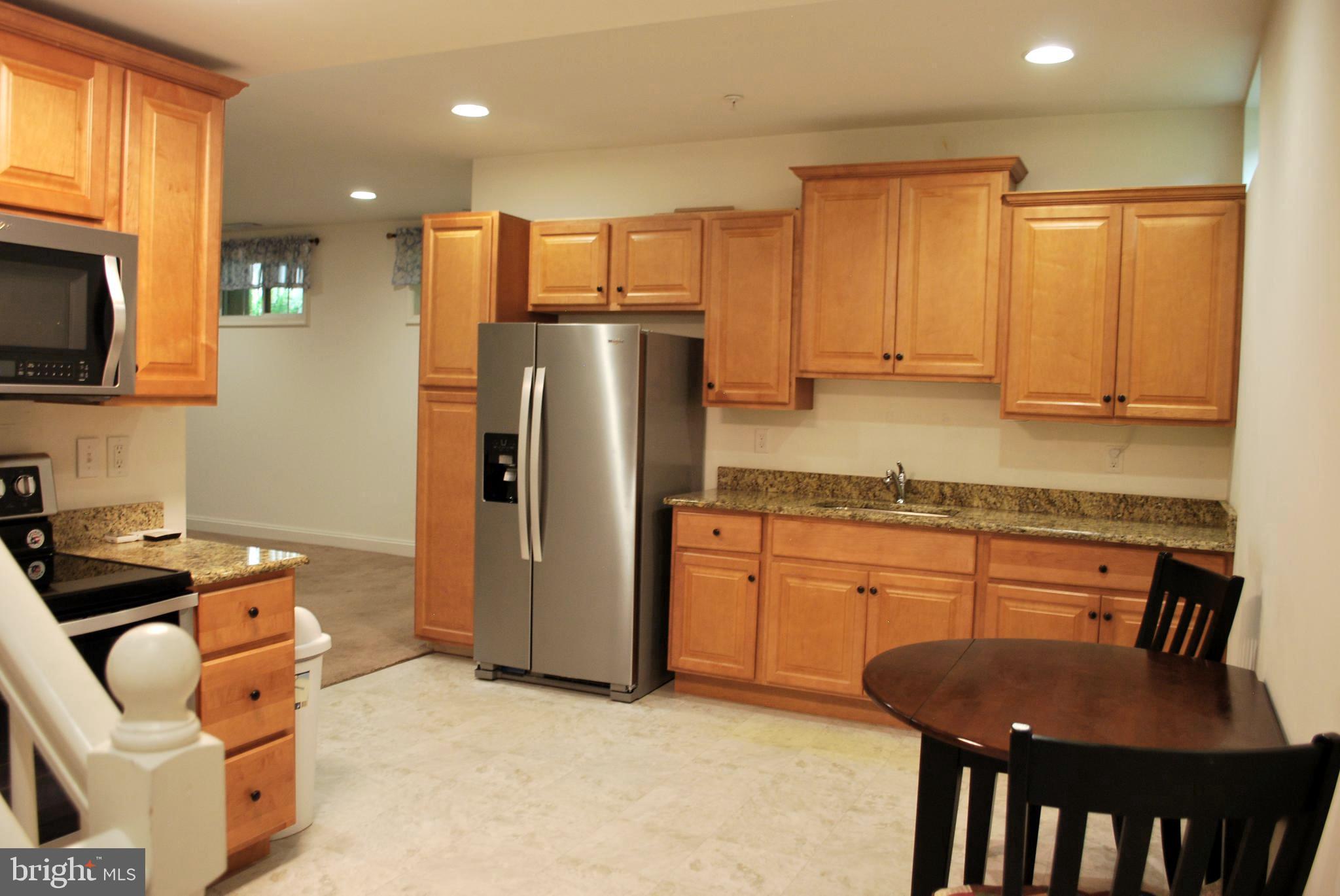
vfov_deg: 48.0
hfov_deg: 67.3
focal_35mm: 27
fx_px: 1006
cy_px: 448
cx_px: 670
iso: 400
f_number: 3.8
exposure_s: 1/20
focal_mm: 18
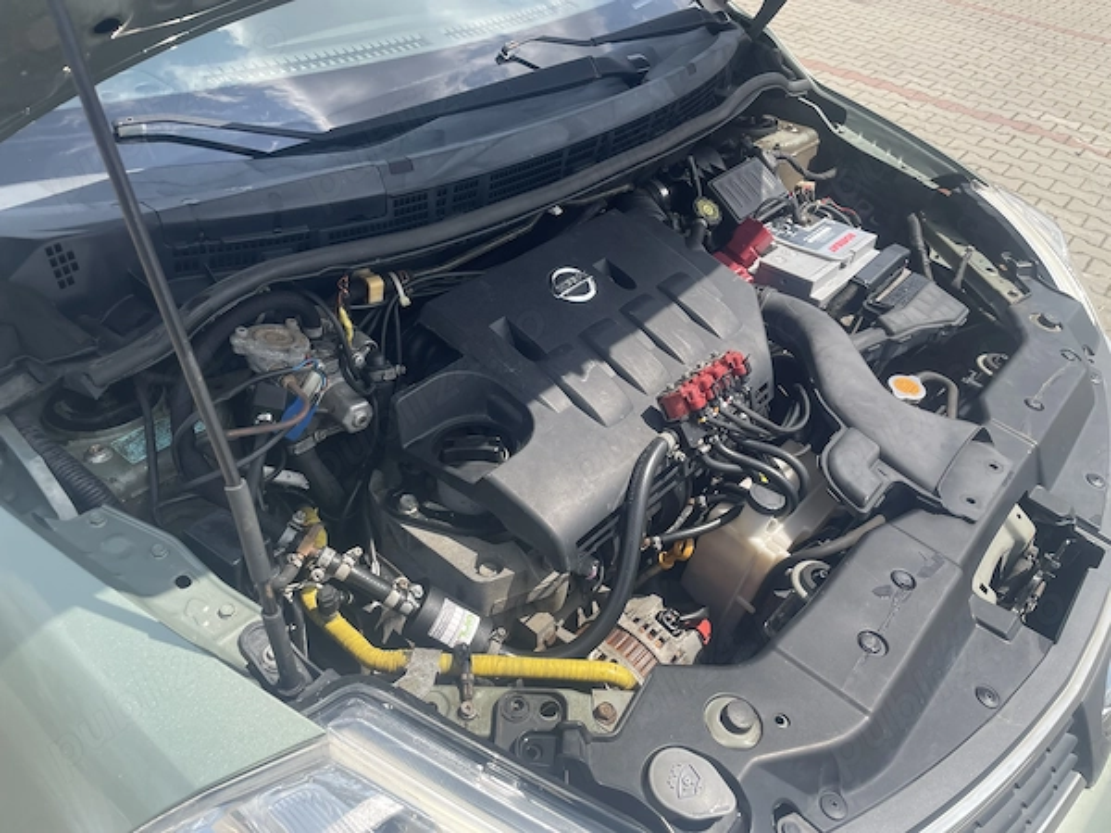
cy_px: 416
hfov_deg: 67.3
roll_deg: -5.6
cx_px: 556
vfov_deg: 53.1
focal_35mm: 26
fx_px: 834
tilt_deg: -37.2
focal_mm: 4.2
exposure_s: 1/1795
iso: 32
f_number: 1.6
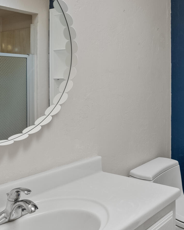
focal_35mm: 42
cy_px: 76
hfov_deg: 34.1
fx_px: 286
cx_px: 157
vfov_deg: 43.2
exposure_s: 1/4
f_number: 8
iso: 400
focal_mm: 16
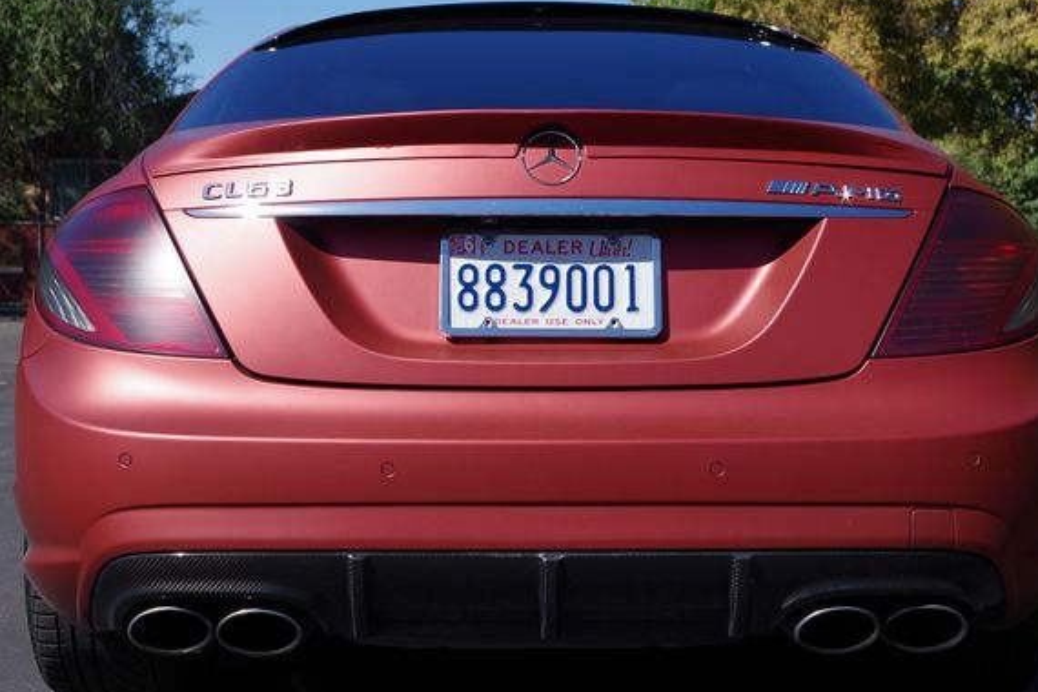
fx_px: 1845
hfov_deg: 31.4
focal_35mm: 64
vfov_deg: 21.2
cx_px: 539
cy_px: 365
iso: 200
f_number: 9
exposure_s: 1/400
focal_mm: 37.5
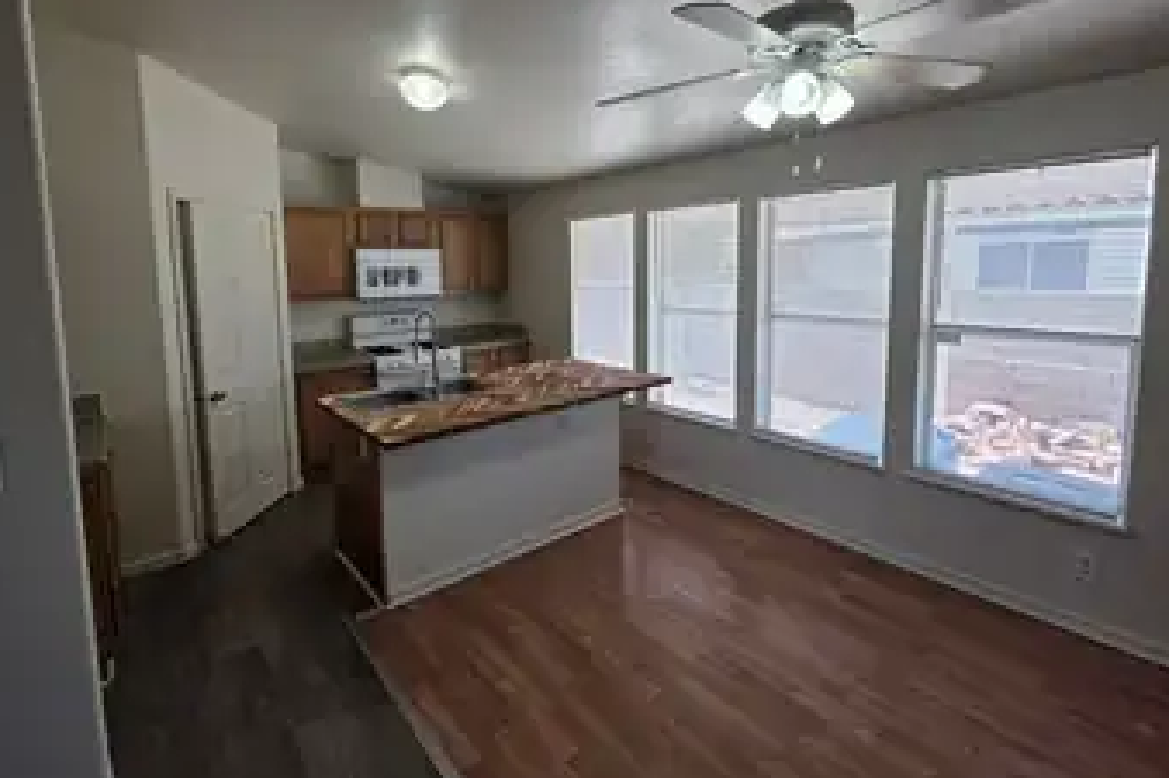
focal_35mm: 16
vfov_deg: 73.2
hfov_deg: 96.5
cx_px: 536
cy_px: 325
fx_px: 519
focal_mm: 2.2
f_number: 1.9
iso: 64
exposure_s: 1/120
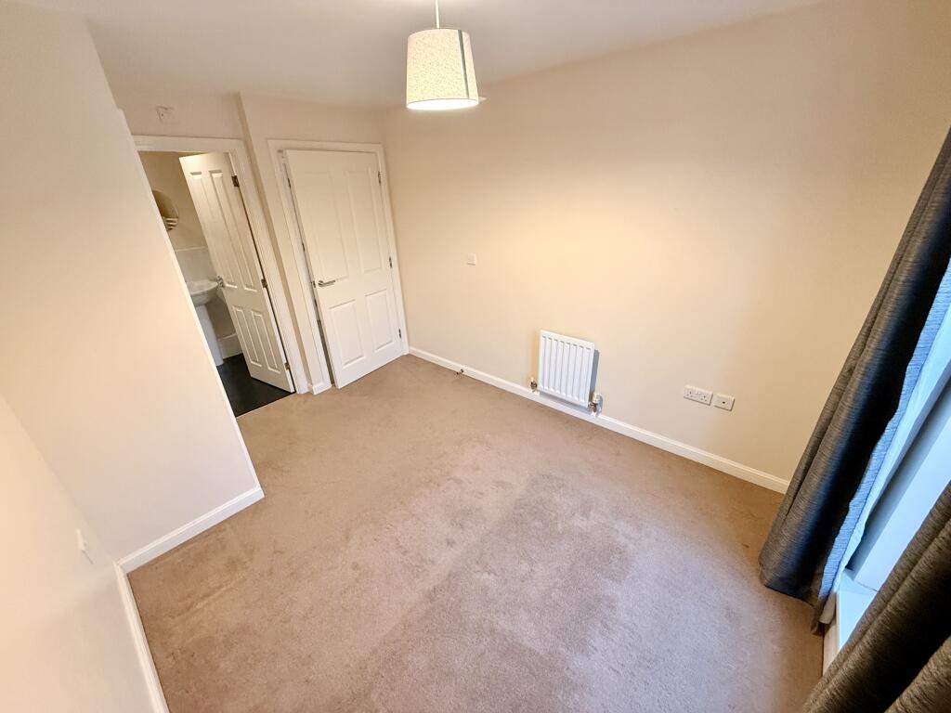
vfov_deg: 85.7
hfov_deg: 102.1
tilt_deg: -24.3
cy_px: 356
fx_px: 385
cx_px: 476
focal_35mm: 14
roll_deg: +2.7
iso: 320
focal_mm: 2.22
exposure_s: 1/50
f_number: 2.2
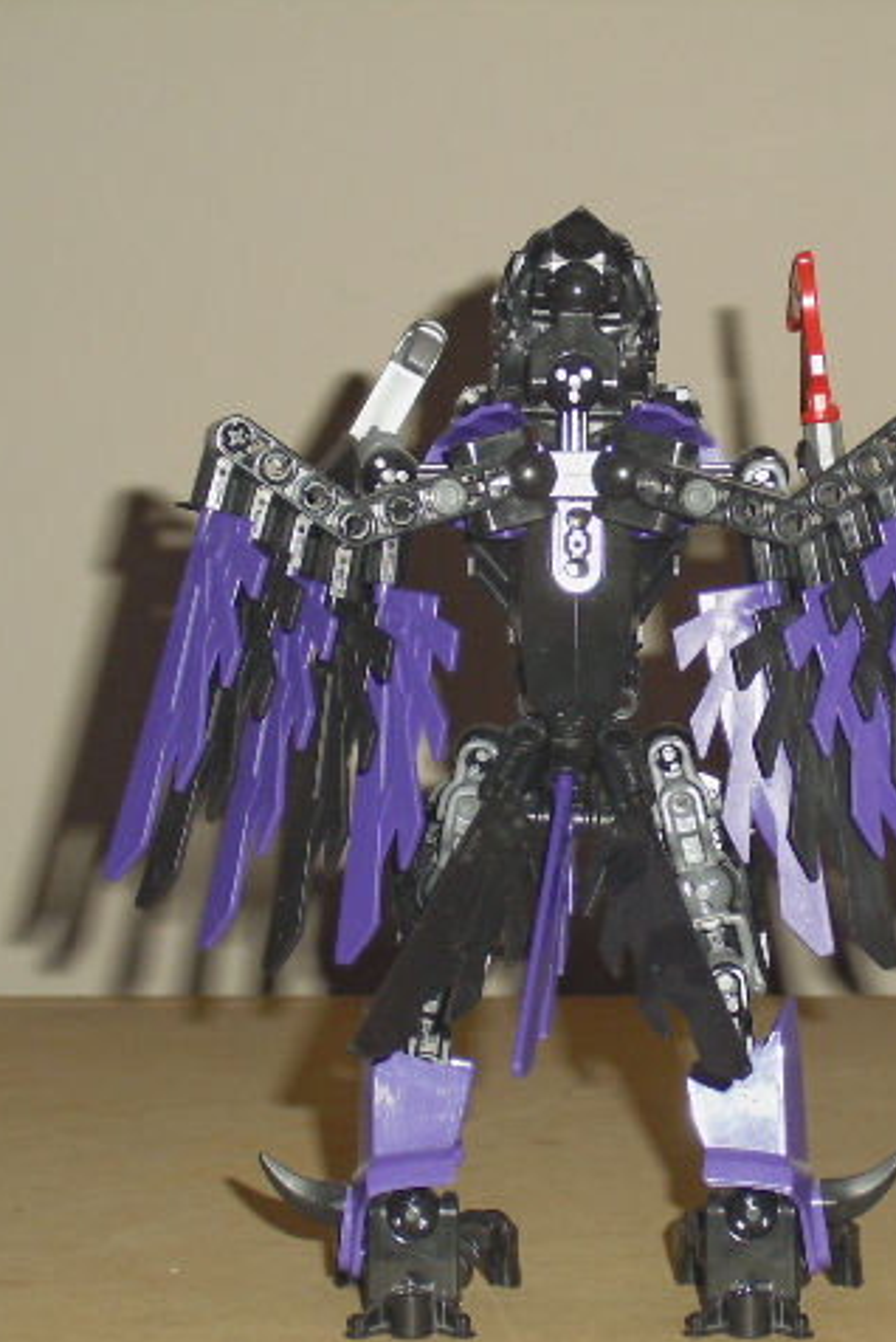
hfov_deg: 13.4
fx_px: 3802
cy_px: 671
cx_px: 572
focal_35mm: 102
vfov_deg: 20.0
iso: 200
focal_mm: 13.1
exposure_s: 1/60
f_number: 4.6
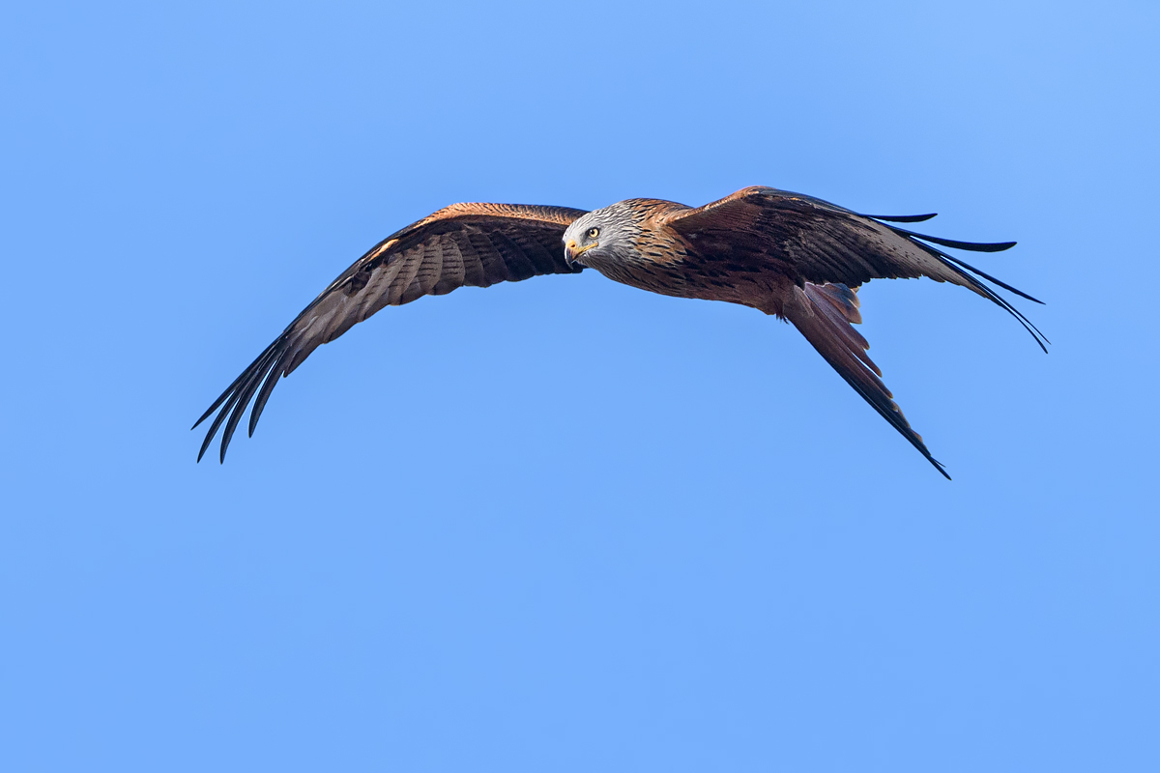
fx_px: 28998
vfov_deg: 1.5
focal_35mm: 900
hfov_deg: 2.3
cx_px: 580
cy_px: 386
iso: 400
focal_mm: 600
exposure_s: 1/1250
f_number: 7.1
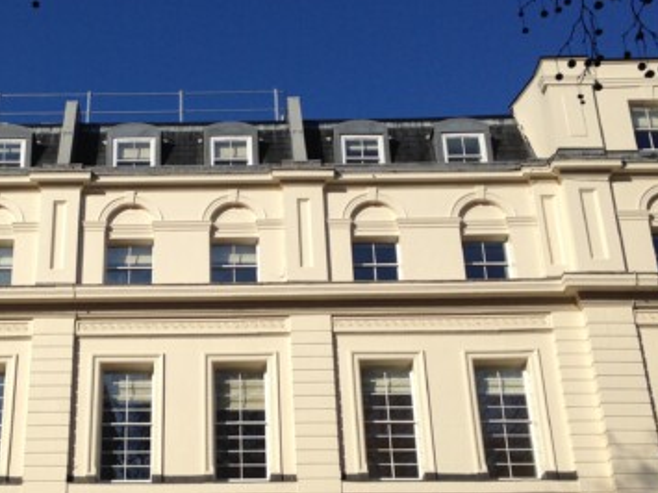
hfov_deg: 30.9
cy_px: 285
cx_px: 201
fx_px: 1178
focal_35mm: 62
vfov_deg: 23.6
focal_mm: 4.12
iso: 50
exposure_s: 1/2857
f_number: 2.4
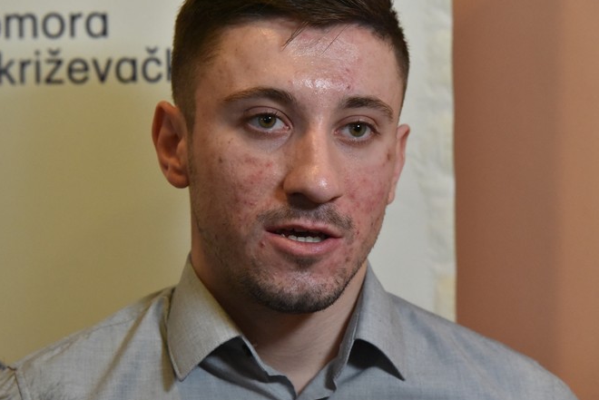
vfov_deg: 9.2
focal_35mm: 149
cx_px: 281
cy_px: 183
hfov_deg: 13.8
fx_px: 2481
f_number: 5
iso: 10000
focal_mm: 120
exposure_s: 1/400
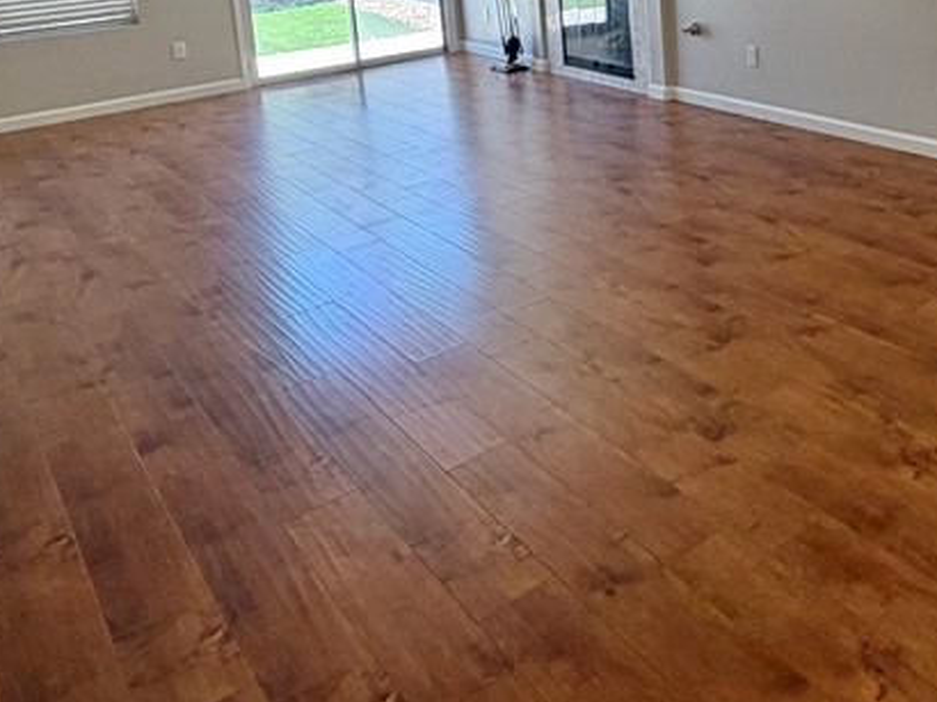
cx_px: 788
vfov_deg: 36.8
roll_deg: +2.4
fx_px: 947
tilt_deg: -7.9
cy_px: 14
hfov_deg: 48.7
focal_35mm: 35
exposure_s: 1/120
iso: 200
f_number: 2.2
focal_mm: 2.22
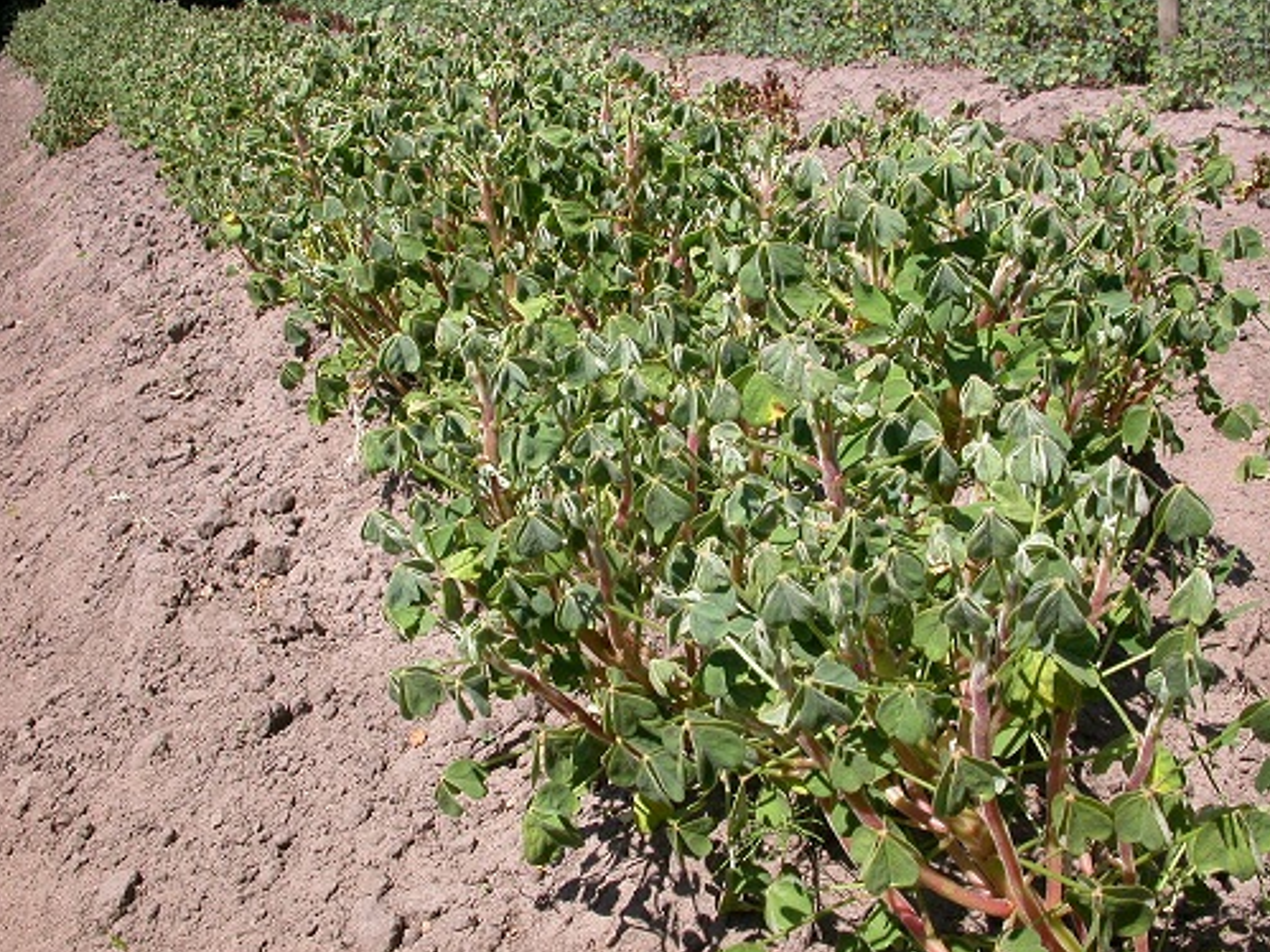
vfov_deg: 36.8
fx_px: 1430
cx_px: 634
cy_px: 476
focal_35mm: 39
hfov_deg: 47.9
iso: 100
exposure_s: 1/235
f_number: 6.7
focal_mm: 7.85
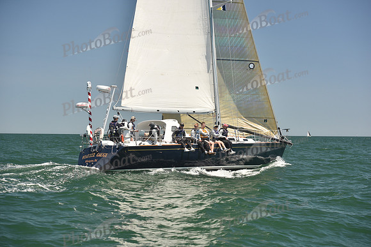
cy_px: 124
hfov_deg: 28.8
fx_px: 722
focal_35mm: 70
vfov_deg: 19.5
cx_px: 186
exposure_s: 1/800
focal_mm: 70
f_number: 4.5
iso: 250
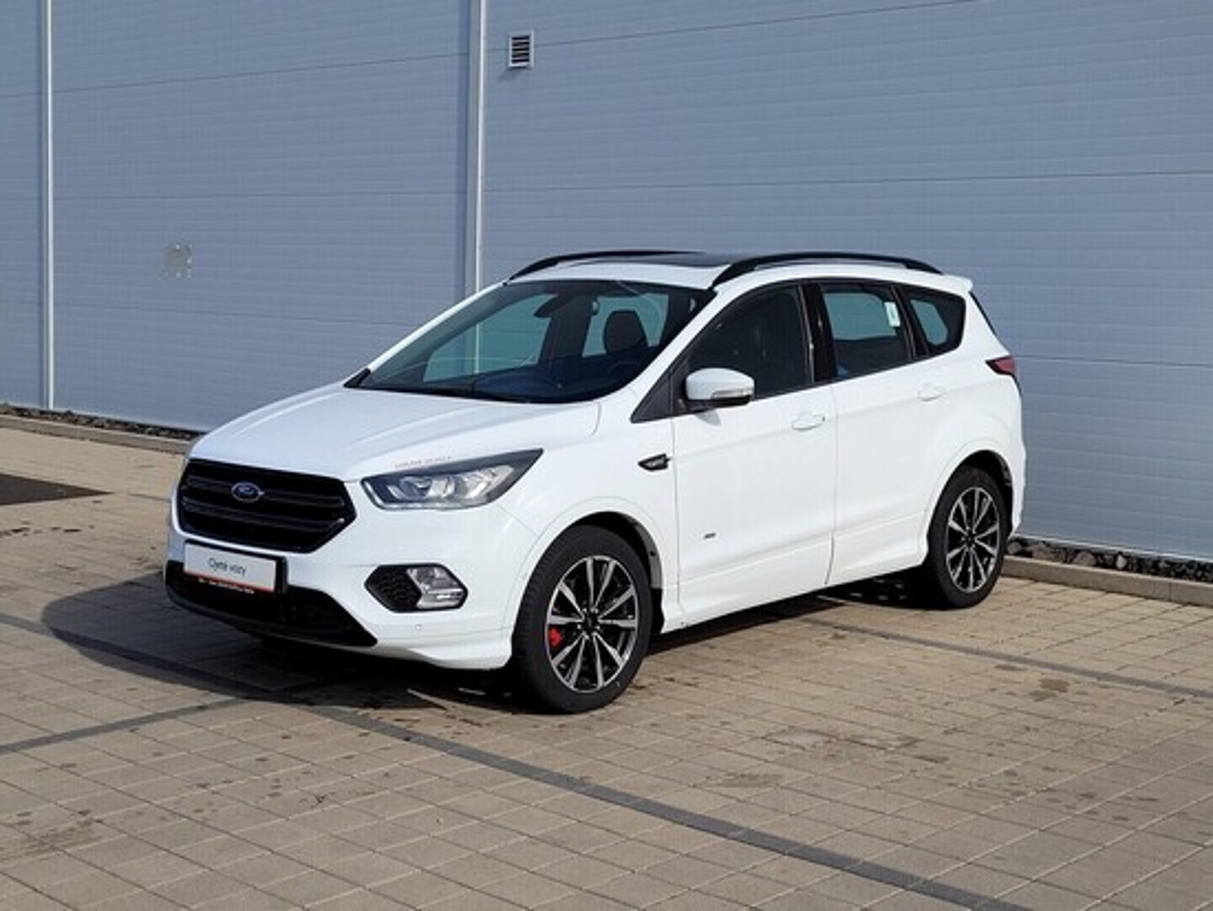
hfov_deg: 67.3
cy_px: 456
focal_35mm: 26
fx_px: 911
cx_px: 606
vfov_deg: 53.1
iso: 40
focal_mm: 5.4
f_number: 1.8
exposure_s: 1/2635
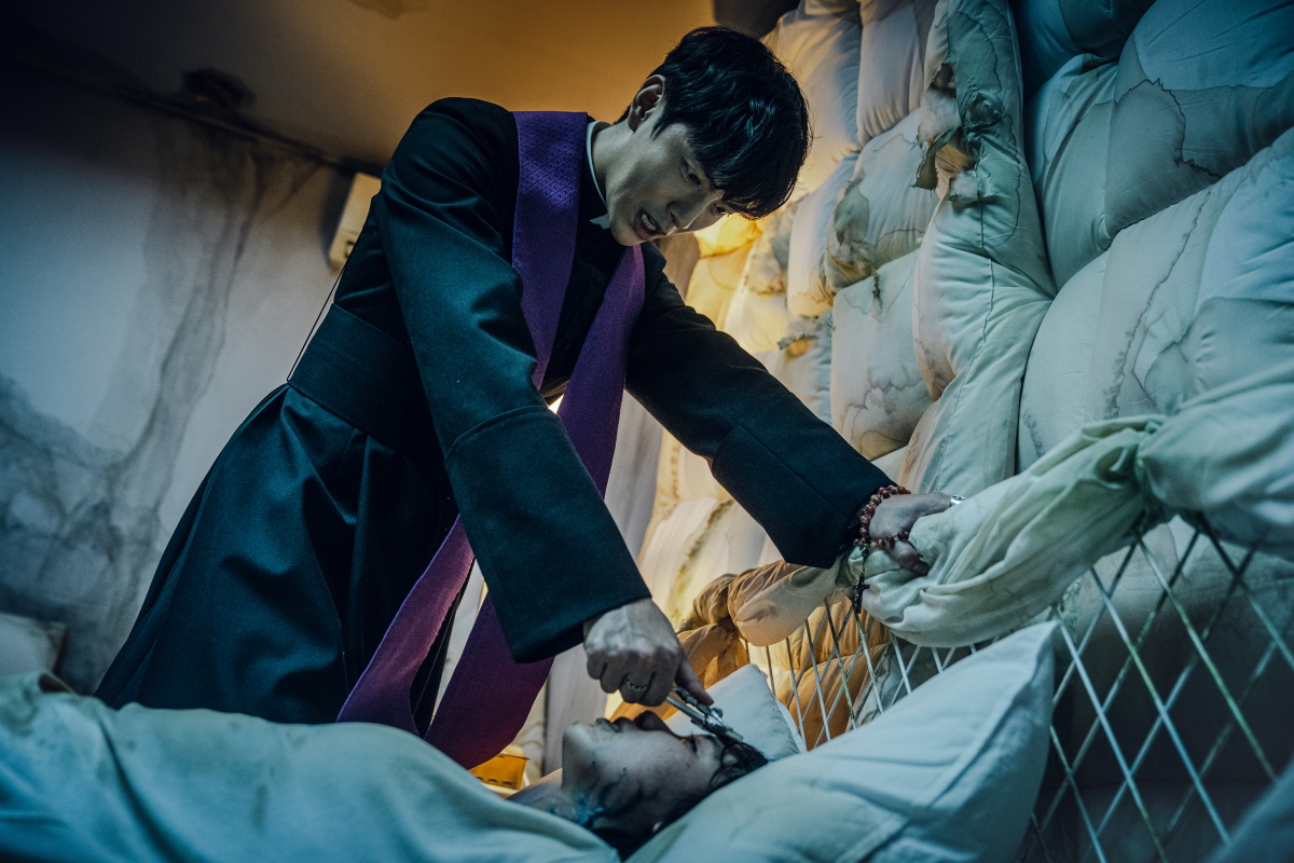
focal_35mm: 32
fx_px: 1150
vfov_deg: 41.1
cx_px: 647
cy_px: 432
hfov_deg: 58.7
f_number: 2.8
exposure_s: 1/100
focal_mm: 32
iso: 5000
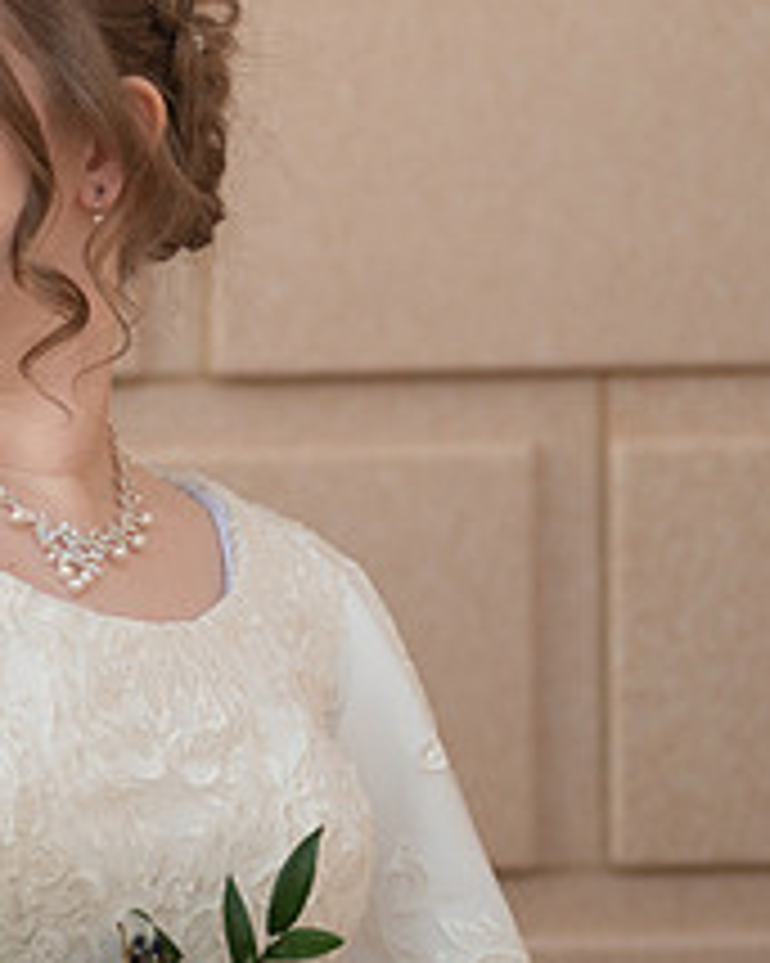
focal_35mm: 112
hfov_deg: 13.1
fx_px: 3193
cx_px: -320
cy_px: 130
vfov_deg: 17.0
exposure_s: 1/400
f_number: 2.8
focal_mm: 44
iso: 1000
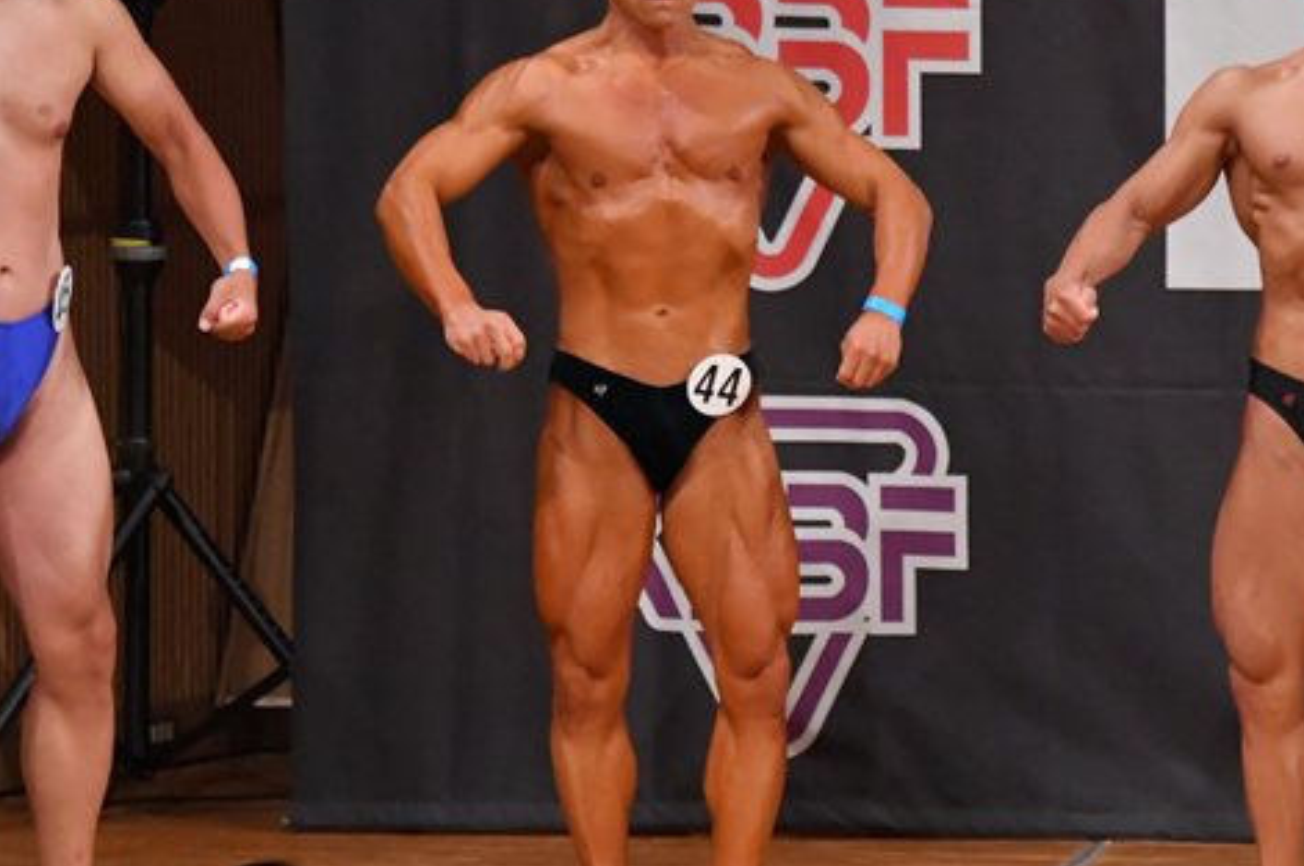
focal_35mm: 420
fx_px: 15197
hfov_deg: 4.9
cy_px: 451
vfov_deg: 3.3
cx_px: 849
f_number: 5.6
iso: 7200
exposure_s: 1/400
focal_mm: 170
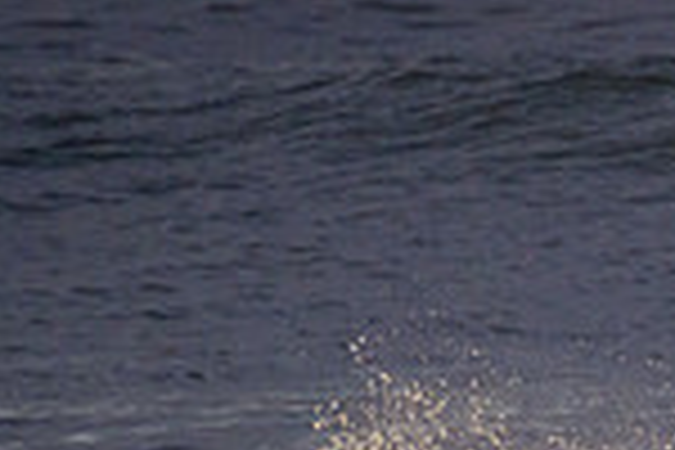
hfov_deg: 0.7
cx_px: 1076
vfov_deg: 0.4
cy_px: 686
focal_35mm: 3096
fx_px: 58045
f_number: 11
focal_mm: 800
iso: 3200
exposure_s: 1/1250
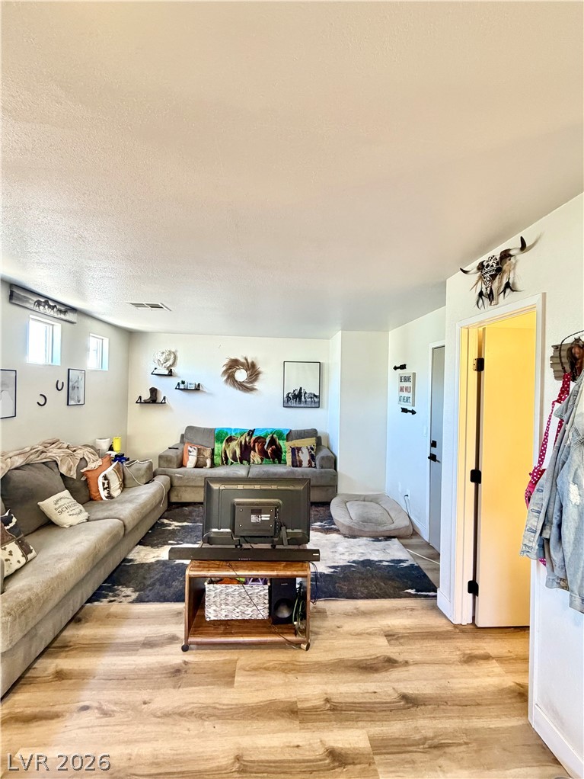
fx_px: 315
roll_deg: -0.3
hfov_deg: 85.7
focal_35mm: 14
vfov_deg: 102.0
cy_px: 390
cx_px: 292
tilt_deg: +0.3
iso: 500
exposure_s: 1/60
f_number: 2.2
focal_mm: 2.22
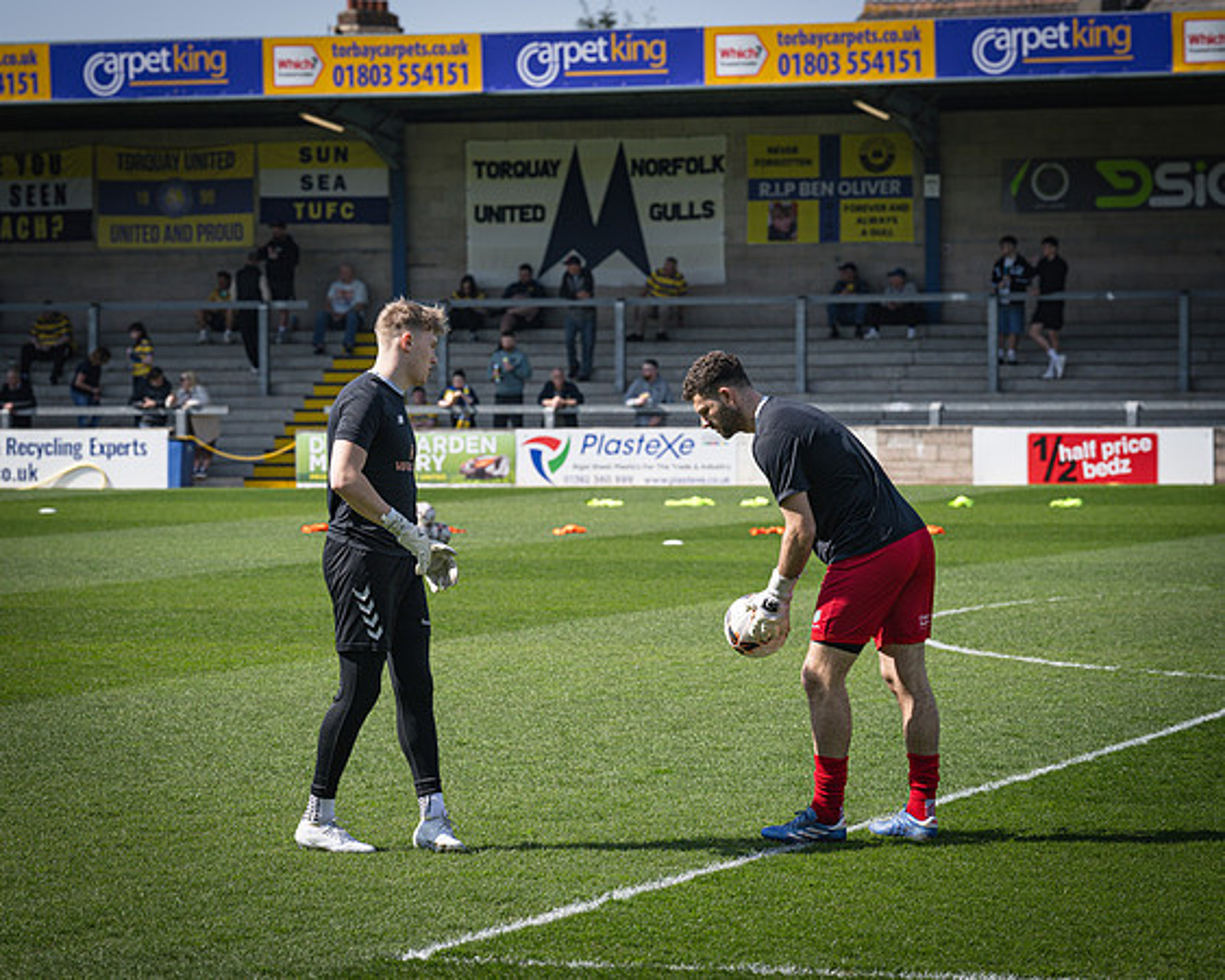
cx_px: 581
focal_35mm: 161
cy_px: 469
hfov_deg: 12.0
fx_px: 5839
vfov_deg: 9.6
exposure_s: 1/800
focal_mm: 135
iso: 200
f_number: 6.3
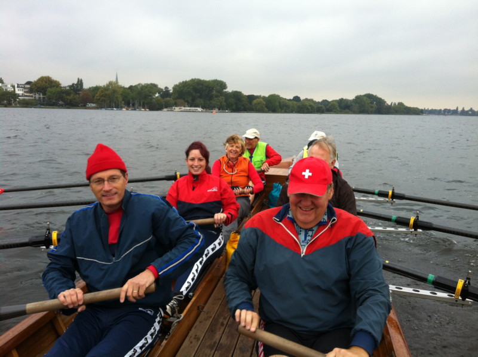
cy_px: 178
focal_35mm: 35
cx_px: 239
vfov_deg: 40.6
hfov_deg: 52.7
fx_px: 482
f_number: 2.8
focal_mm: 3.85
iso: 80
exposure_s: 1/120
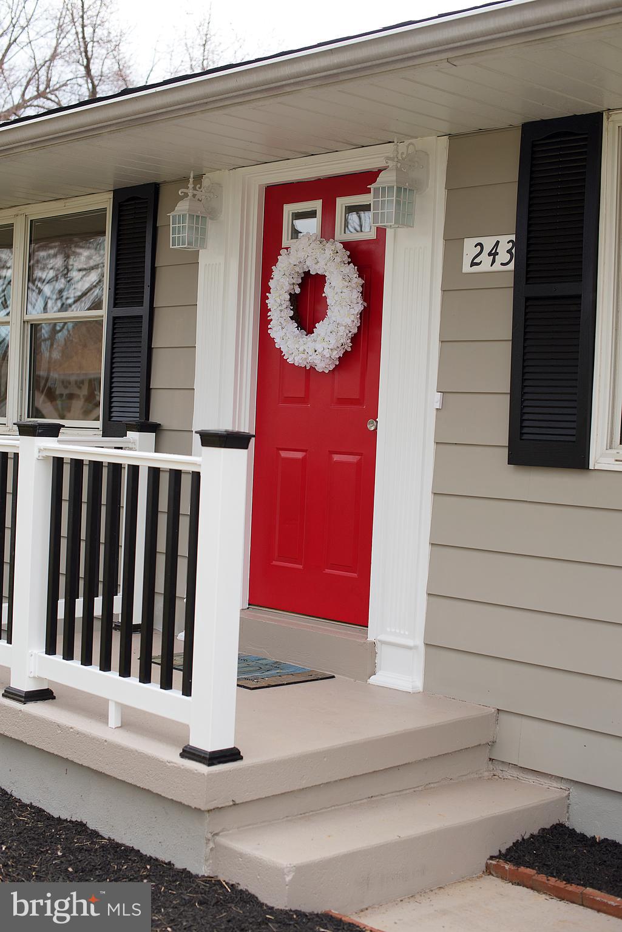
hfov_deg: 27.0
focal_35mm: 50
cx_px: 311
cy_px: 466
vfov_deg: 39.6
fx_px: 1294
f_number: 4
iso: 400
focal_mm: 50
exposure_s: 1/800
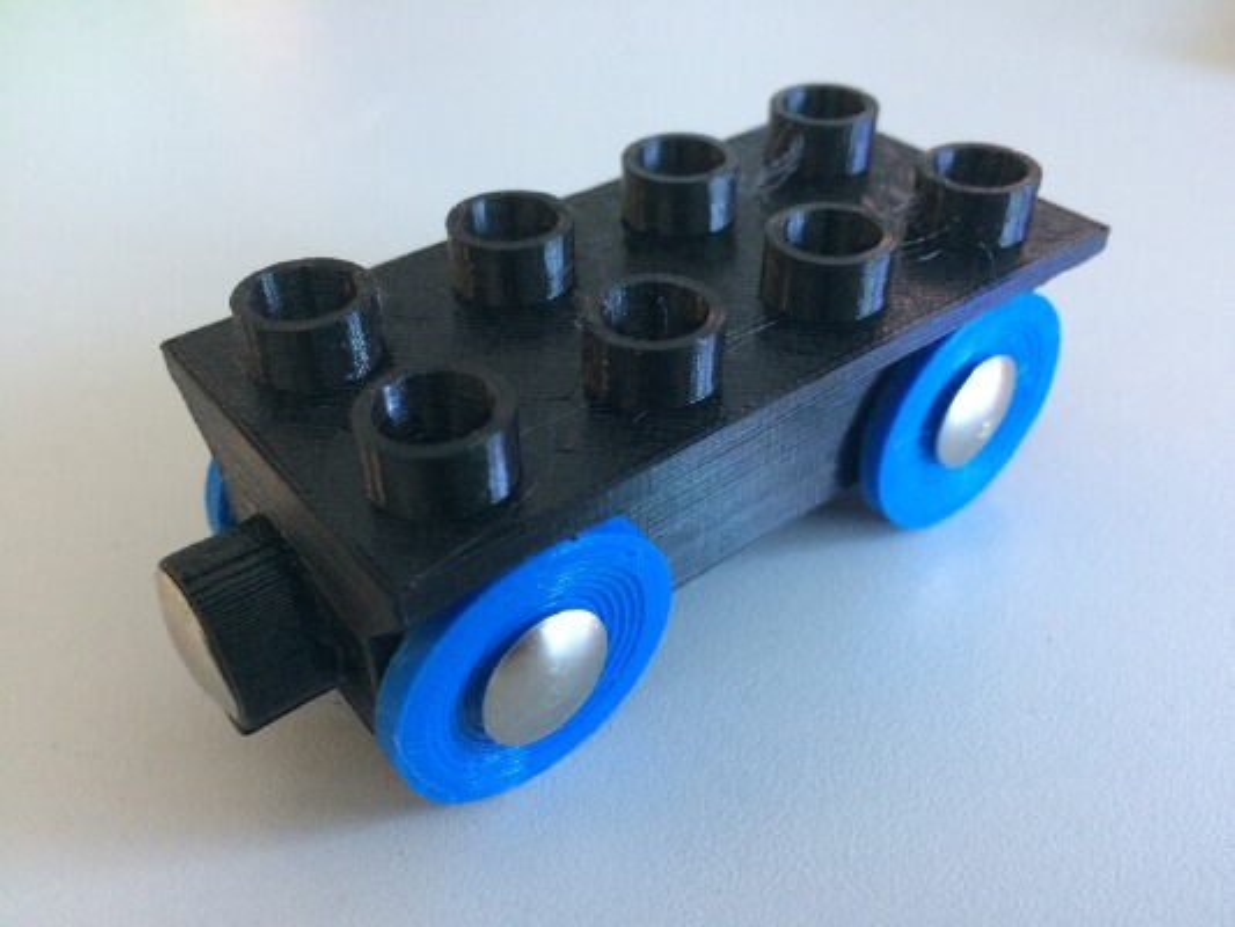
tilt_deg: -40.4
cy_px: 464
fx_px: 1035
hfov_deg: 61.6
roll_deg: -1.8
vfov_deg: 48.2
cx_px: 618
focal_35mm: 29
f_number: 2.2
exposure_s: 1/33
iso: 320
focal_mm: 4.15
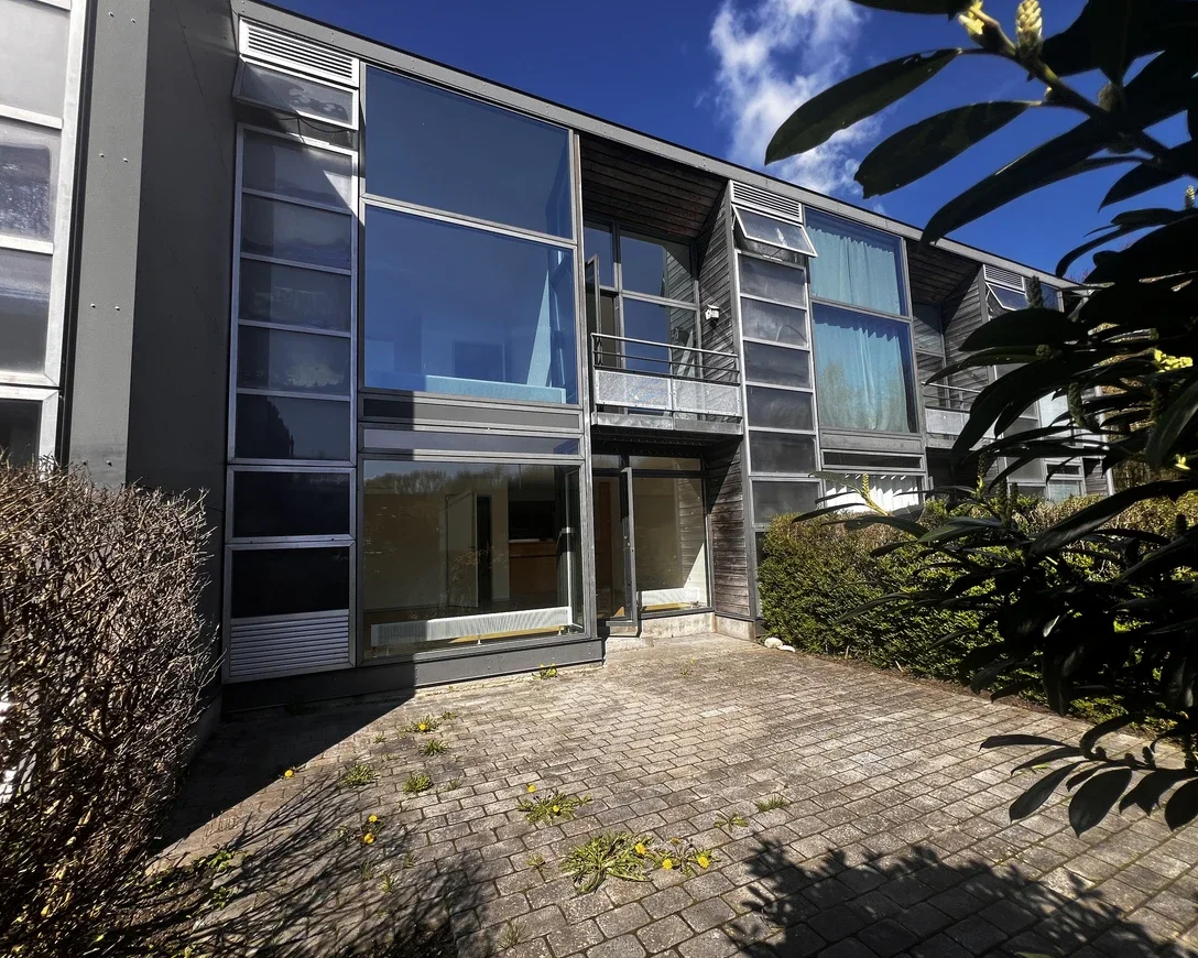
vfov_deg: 87.9
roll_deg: +1.7
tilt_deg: +5.0
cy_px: 494
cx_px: 613
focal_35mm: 14
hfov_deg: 100.7
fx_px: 496
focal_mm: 1.57
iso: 32
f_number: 1.8
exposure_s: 1/1155
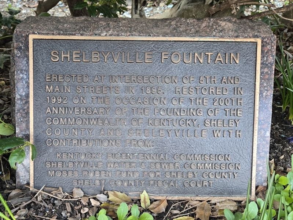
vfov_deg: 58.9
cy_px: 110
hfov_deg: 73.9
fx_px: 195
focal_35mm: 23
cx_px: 146
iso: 250
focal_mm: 5.4
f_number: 1.8
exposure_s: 1/120
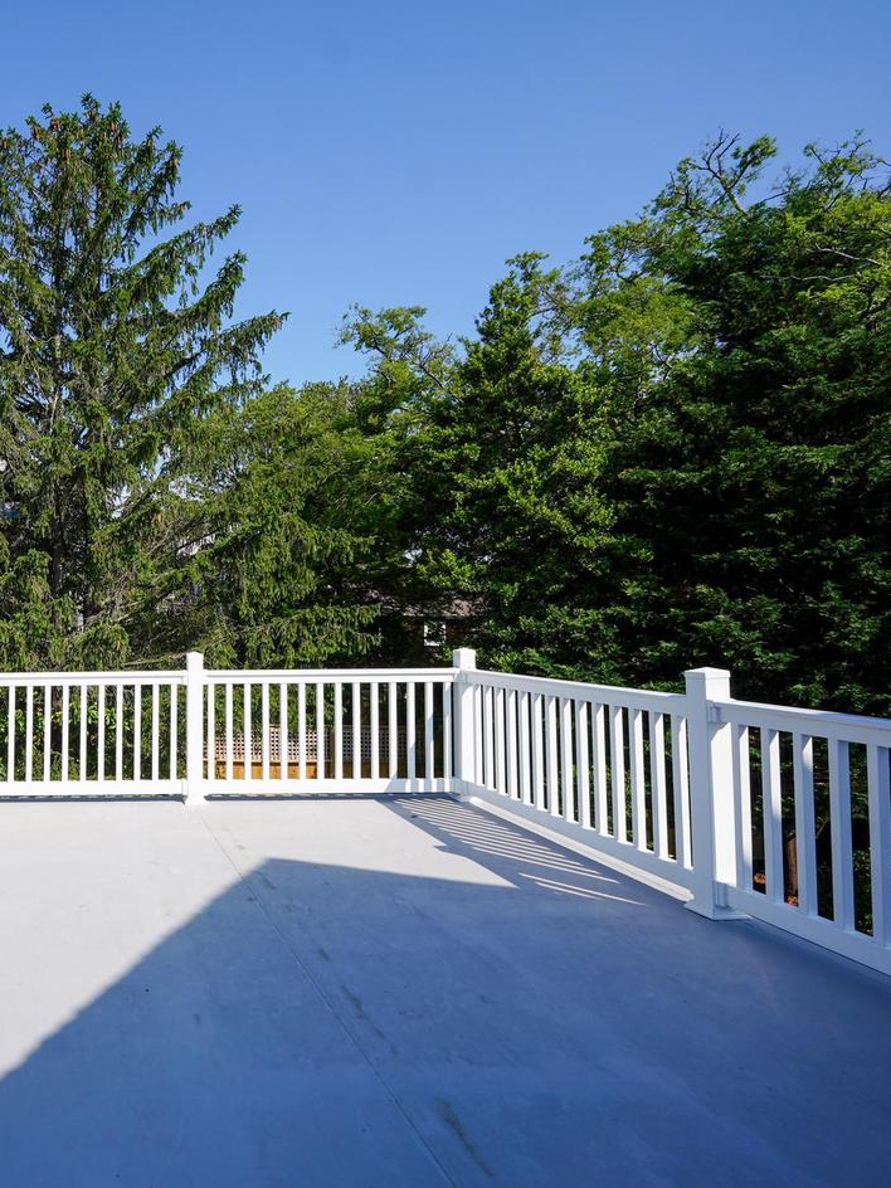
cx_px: 62
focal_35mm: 22
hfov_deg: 52.4
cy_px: 602
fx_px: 755
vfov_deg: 76.4
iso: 100
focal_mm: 10
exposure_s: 1/320
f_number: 8
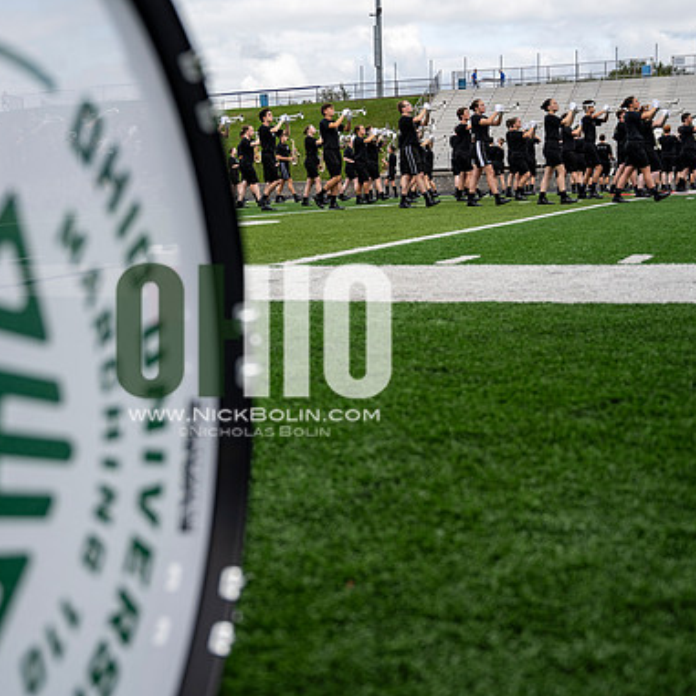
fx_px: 1206
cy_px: 350
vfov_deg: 32.2
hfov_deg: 32.0
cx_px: 254
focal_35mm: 53
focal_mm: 41
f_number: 4
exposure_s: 1/800
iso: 160
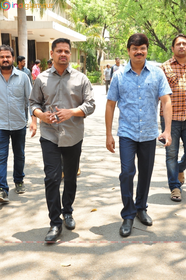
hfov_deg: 25.7
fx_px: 408
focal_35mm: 52
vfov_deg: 37.9
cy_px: 140
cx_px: 93
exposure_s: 1/125
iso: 500
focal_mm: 35
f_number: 9
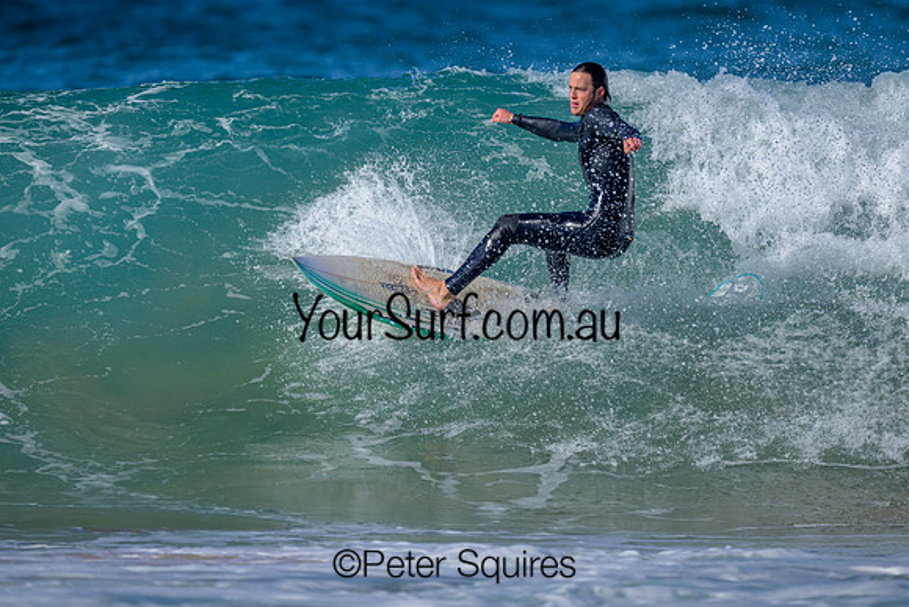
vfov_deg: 1.5
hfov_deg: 2.3
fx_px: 22909
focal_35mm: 907
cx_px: 515
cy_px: 297
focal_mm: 800
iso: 220
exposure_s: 1/2000
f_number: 6.3
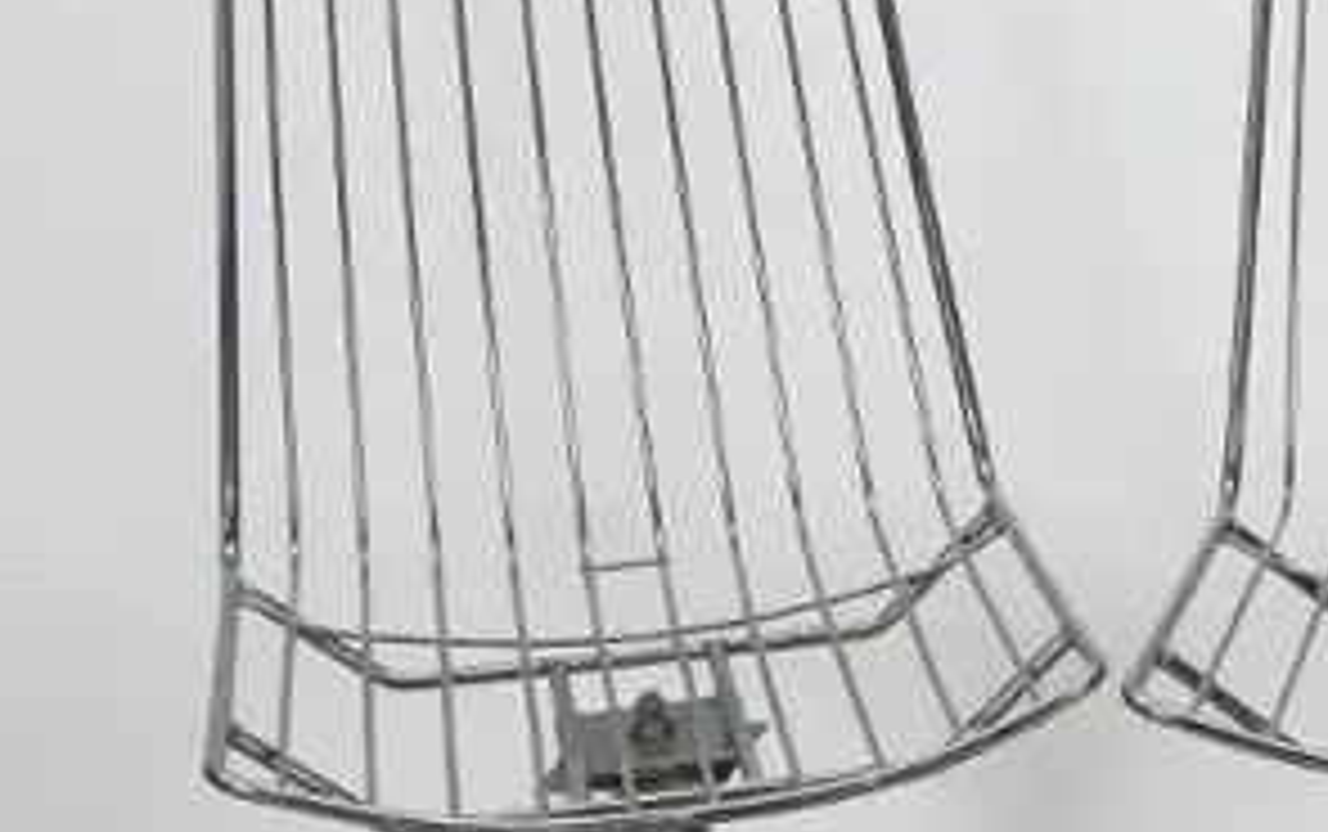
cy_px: 589
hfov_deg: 15.4
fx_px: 4528
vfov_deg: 10.5
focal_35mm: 125
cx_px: 1990
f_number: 5.6
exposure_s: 1/30
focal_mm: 17
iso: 3200
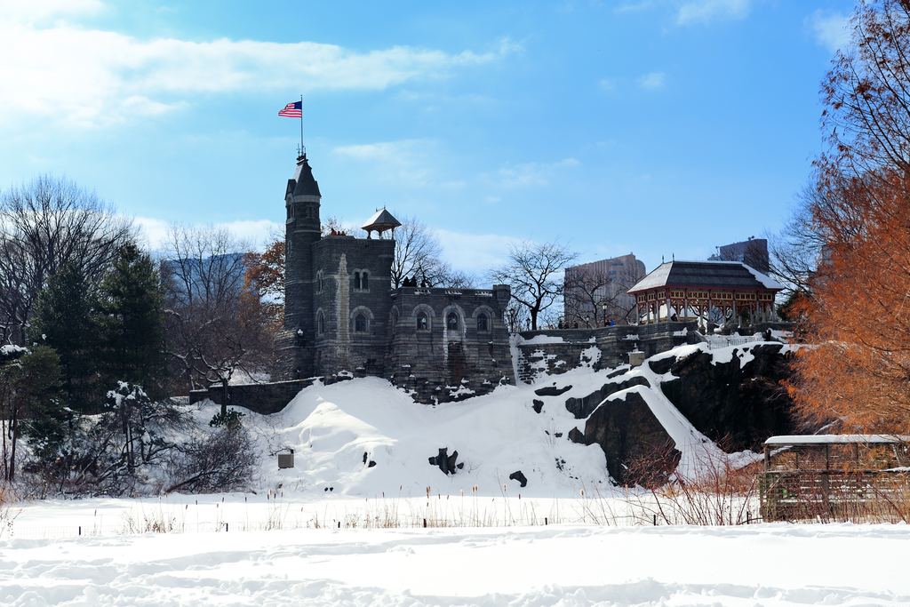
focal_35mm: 70
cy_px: 304
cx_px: 455
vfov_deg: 19.5
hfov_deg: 28.8
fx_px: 1770
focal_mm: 70
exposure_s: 1/500
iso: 200
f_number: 8
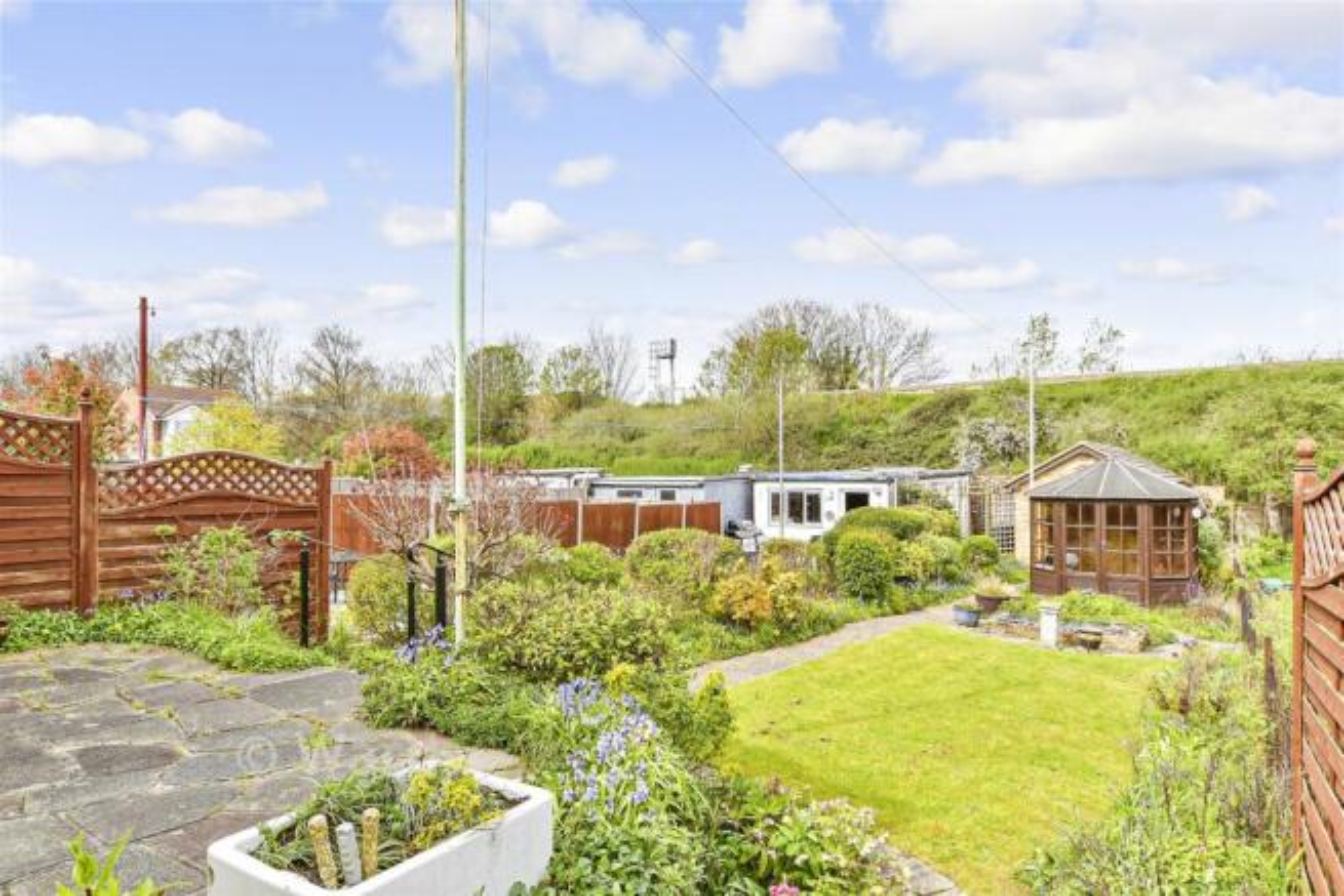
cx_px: 672
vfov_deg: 77.4
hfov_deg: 100.4
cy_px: 448
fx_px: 560
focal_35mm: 15
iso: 160
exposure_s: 1/200
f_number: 8
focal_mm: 10
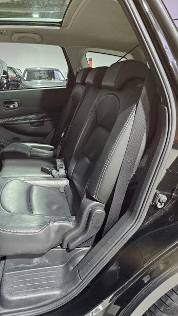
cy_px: 157
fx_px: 218
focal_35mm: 26
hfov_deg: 43.8
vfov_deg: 71.9
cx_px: 62
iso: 640
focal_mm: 6.3
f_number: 1.7
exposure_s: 1/33
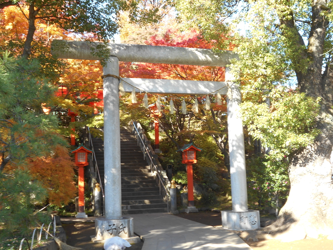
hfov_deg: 42.9
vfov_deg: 32.9
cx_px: 166
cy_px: 125
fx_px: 423
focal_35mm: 44
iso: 80
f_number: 4.2
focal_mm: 7.7
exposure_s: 1/50
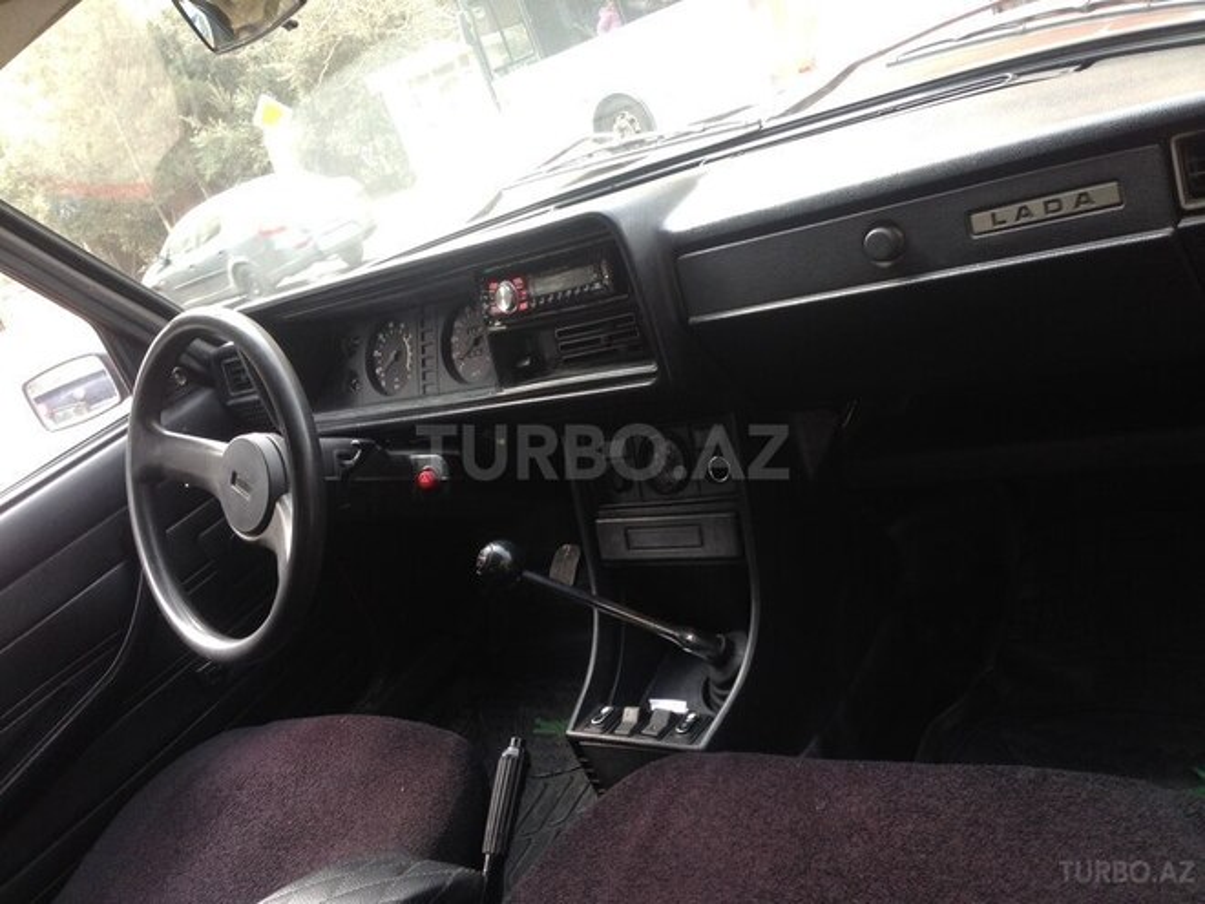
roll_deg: +20.2
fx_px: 1149
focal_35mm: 33
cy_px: 452
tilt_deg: -18.0
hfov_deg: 55.4
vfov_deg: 42.9
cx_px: 602
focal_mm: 4.12
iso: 64
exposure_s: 1/60
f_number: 2.4
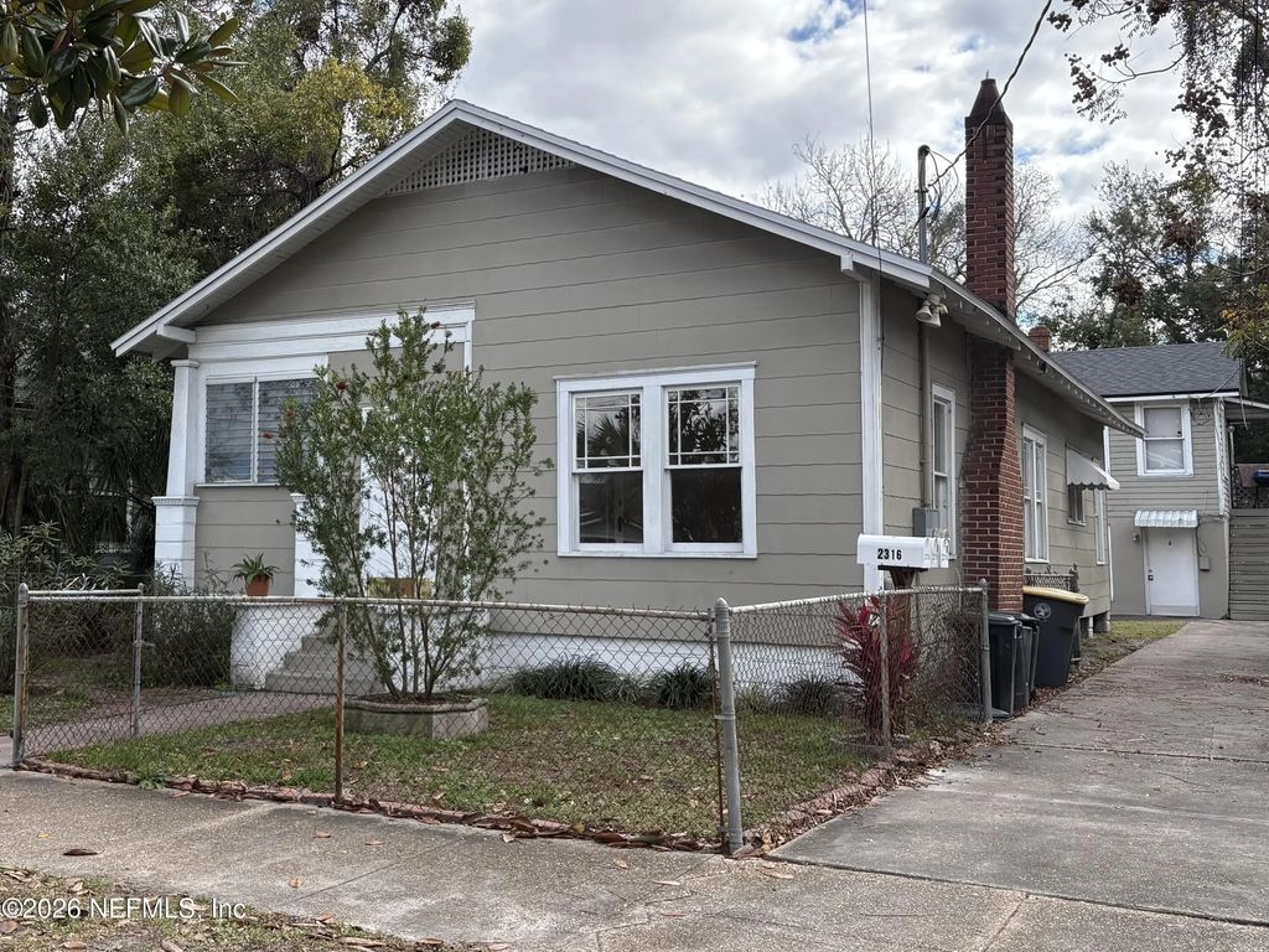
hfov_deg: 67.3
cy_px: 476
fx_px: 953
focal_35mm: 26
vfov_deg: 53.1
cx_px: 634
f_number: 1.6
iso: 64
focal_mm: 5.96
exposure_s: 1/1901
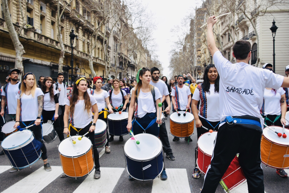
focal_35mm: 32
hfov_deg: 59.5
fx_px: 253
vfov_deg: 41.7
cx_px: 144
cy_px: 96
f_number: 3.5
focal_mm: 21
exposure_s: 1/400
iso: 100
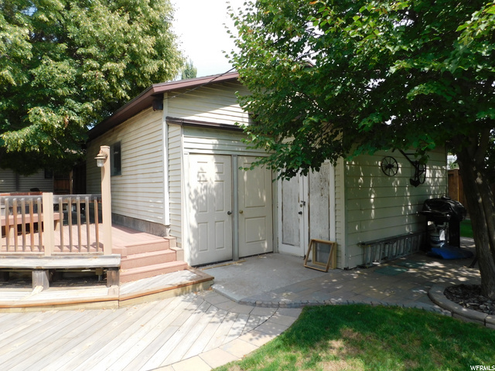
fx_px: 329
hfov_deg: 73.9
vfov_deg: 58.9
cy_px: 186
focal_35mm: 23
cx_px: 248
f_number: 3
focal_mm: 4
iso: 125
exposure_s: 1/800
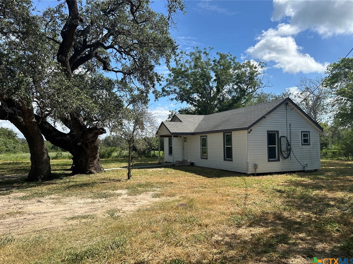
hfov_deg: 69.4
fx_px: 255
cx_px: 180
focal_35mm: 25
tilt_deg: +1.8
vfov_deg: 54.9
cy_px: 137
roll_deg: +0.6
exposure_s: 1/3861
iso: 80
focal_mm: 6.86
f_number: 1.78
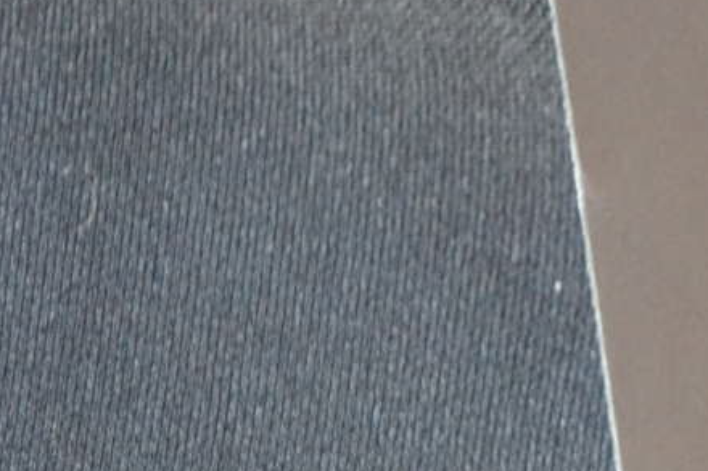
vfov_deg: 6.2
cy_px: 260
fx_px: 4325
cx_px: 1760
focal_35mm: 220
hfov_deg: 8.5
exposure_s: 1/60
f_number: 4.5
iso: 1600
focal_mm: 28
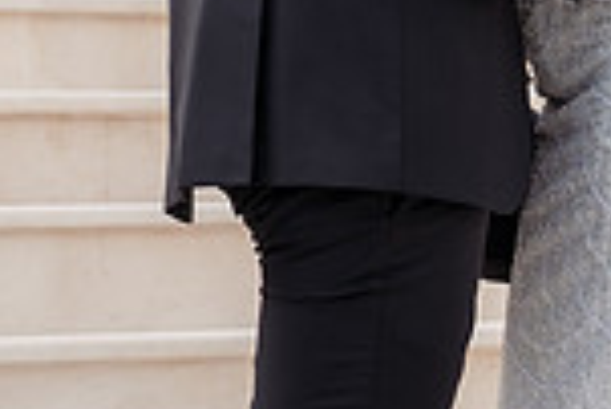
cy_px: -239
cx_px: 150
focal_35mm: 188
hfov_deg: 10.9
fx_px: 3194
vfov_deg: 7.2
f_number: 3.2
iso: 160
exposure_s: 1/640
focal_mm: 49
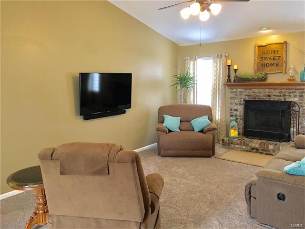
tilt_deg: -8.3
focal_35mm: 29
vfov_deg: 48.2
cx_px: 152
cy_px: 114
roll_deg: +2.3
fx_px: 256
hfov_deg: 61.7
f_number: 2.2
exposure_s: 1/30
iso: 125
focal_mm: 4.15
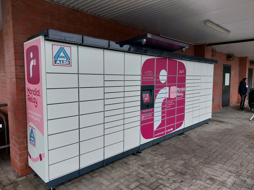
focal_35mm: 24
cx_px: 127
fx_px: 176
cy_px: 95
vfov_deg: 56.8
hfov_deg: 71.6
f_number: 1.8
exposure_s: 1/100
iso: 50
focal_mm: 5.23
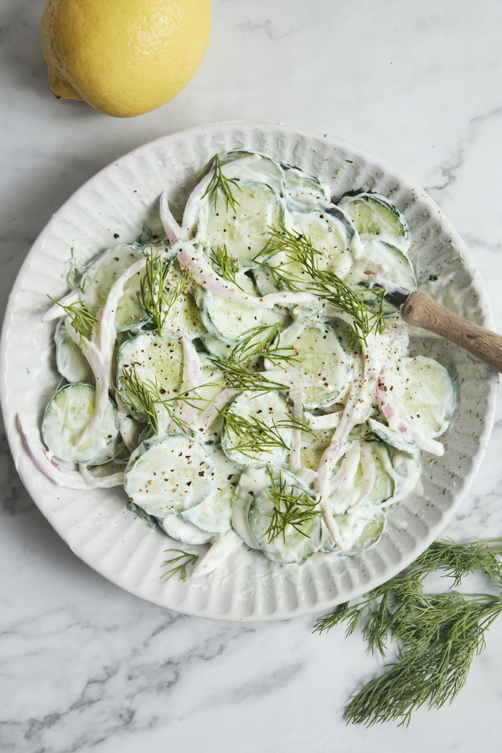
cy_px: 376
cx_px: 251
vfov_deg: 28.8
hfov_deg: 19.5
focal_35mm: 70
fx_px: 1464
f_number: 9
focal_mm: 46.4
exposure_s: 1/80
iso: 200
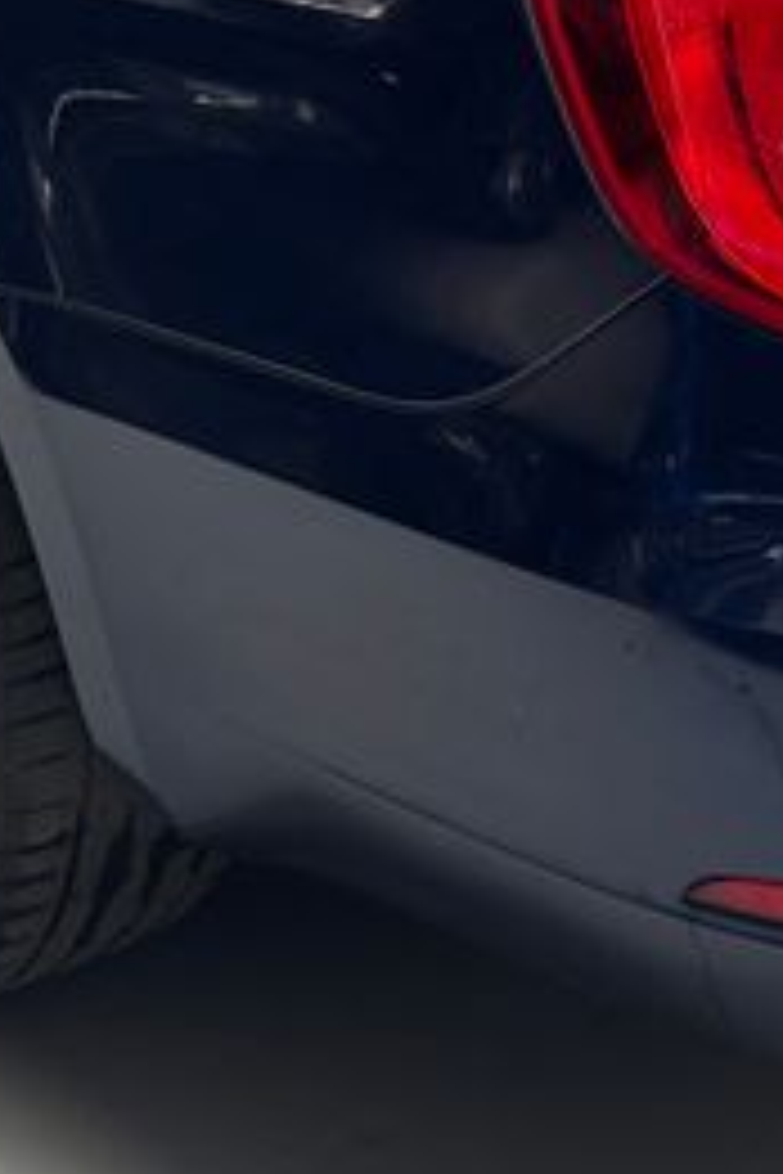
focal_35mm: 98
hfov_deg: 13.9
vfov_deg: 20.2
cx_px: 580
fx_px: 3197
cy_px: 22
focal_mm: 6.76
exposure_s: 1/121
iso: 160
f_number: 1.78
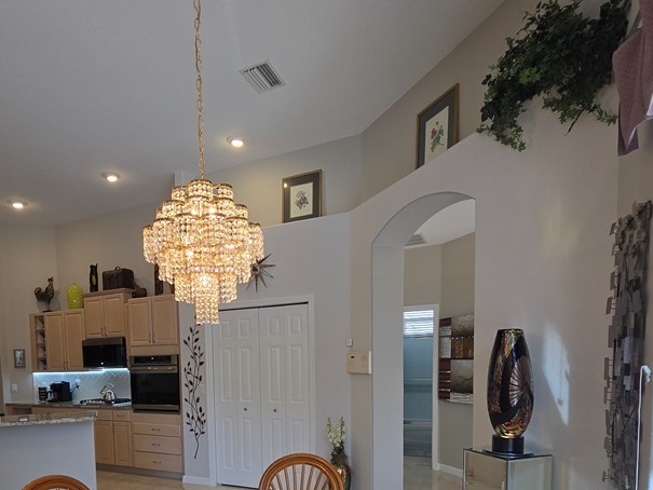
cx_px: 250
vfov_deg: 56.0
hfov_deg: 75.2
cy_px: 404
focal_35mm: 22
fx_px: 415
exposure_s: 1/120
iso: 64
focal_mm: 2.2
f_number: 2.2
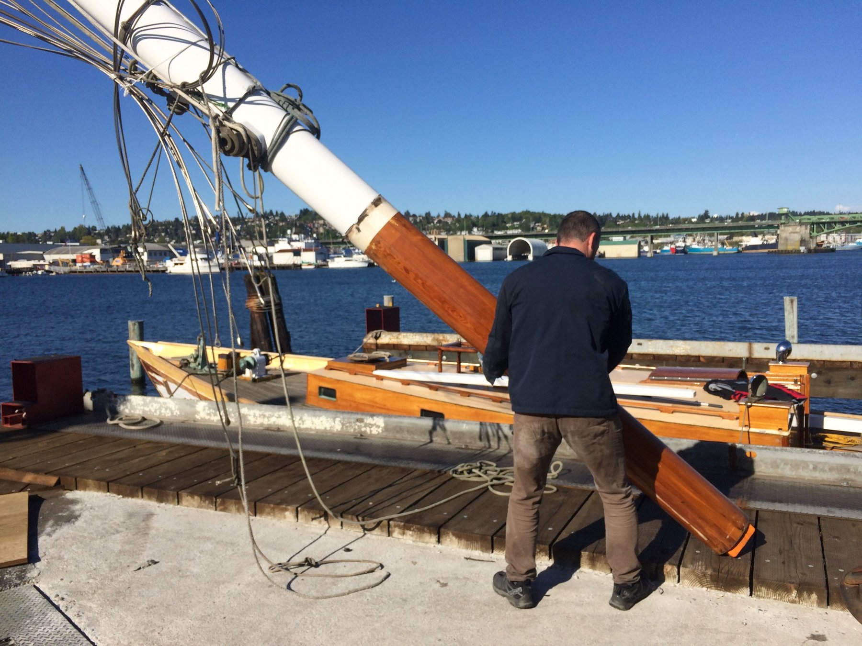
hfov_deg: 61.7
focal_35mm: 29
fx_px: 722
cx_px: 431
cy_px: 323
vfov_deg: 48.2
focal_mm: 4.15
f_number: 2.2
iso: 32
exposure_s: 1/2740
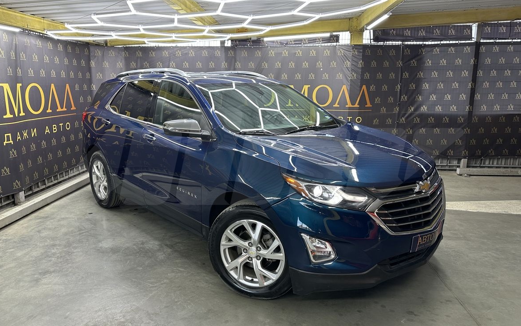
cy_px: 157
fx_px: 369
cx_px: 256
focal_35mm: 26
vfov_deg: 47.6
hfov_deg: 70.4
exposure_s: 1/100
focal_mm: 6.86
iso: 160
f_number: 1.78
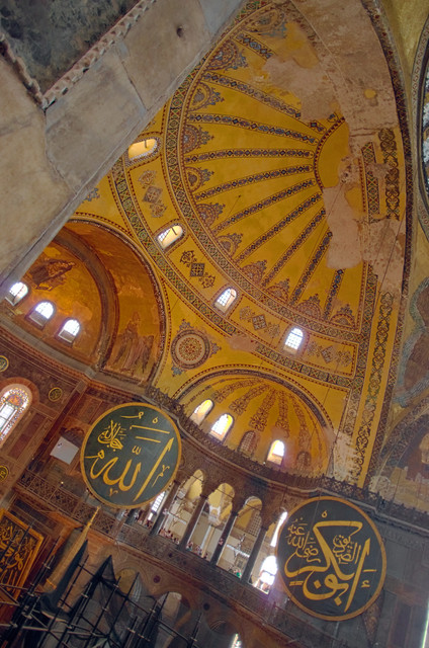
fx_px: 404
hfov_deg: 55.9
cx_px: 214
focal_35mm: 22
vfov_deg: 77.4
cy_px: 324
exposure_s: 1/40
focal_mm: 15
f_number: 4
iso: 1600
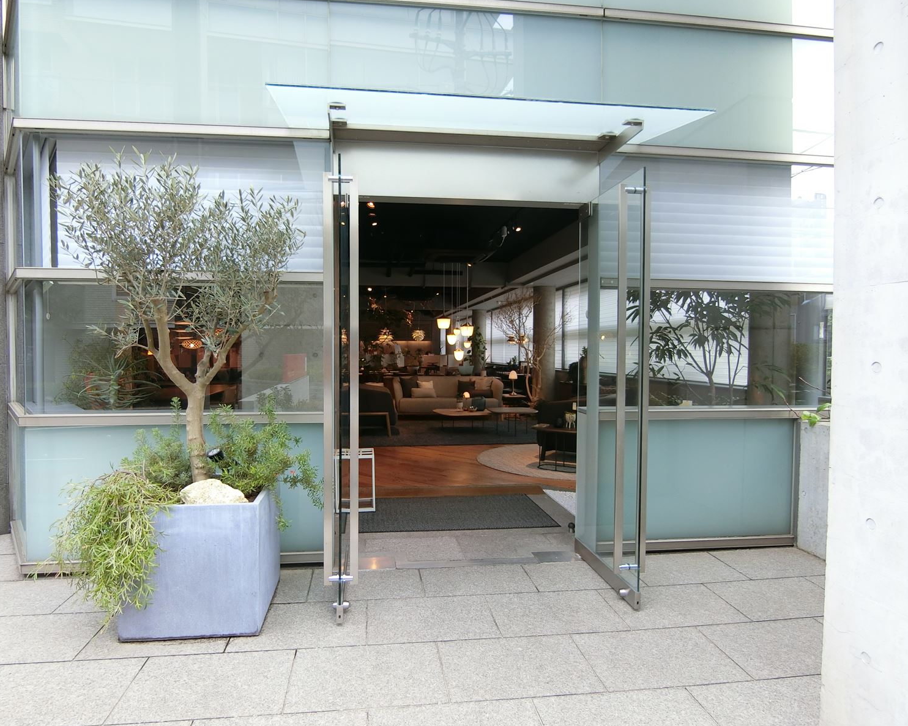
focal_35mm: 20
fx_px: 537
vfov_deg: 68.1
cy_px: 361
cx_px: 434
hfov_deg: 80.3
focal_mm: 4.06
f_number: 2.7
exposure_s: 1/125
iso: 100
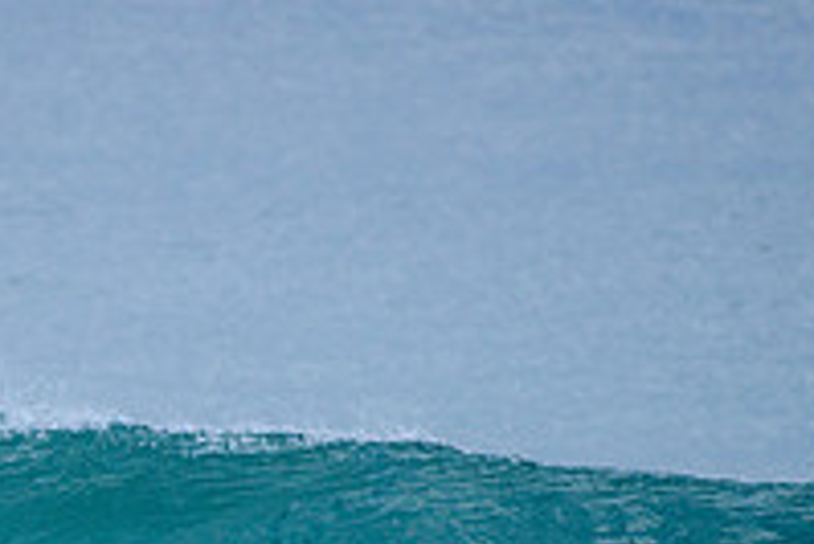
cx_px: 33
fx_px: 32990
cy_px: 693
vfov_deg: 0.9
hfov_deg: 1.4
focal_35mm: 1458
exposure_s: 1/2000
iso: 320
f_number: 5.6
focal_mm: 500
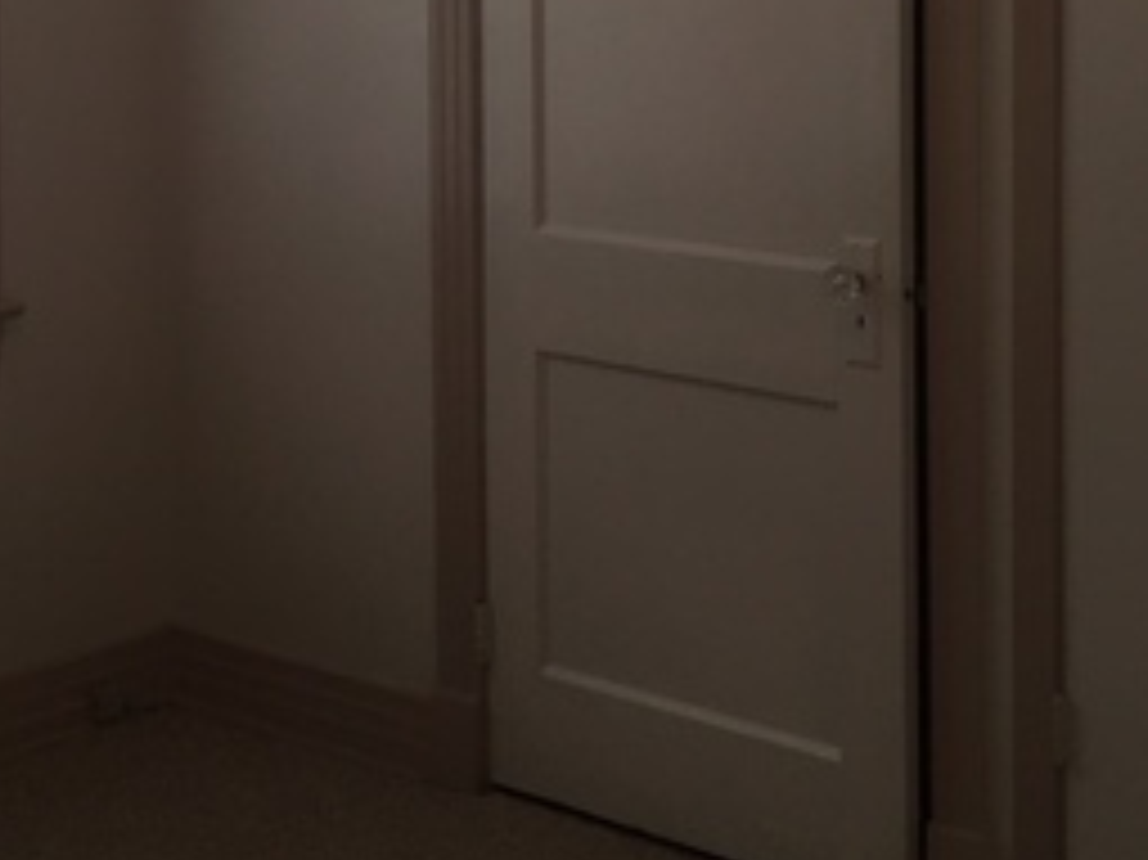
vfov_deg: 18.8
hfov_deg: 25.3
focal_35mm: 76
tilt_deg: -1.8
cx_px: 259
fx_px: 2519
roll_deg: -1.0
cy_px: -5
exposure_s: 1/120
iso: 50
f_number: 2.2
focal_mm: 4.15
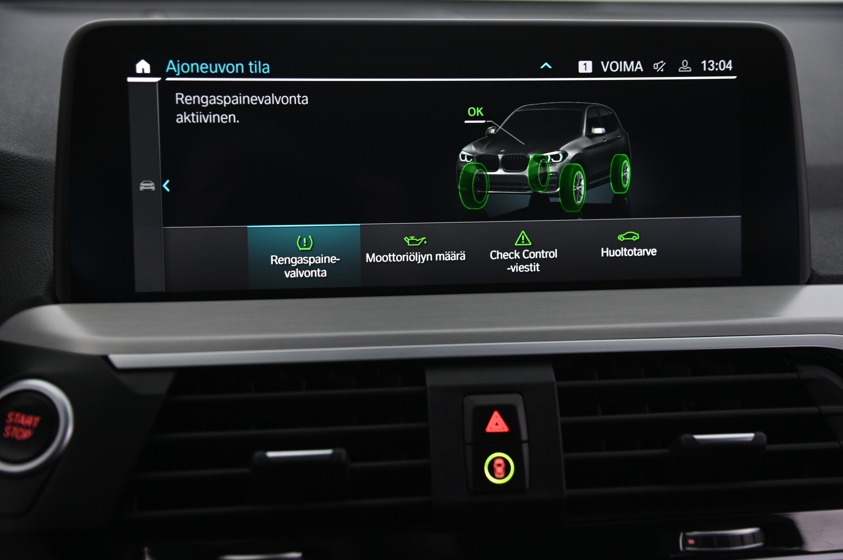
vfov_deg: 26.9
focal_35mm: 50
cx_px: 422
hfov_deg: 39.6
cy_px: 280
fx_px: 1170
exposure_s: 1/30
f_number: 4
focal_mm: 50
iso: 2000
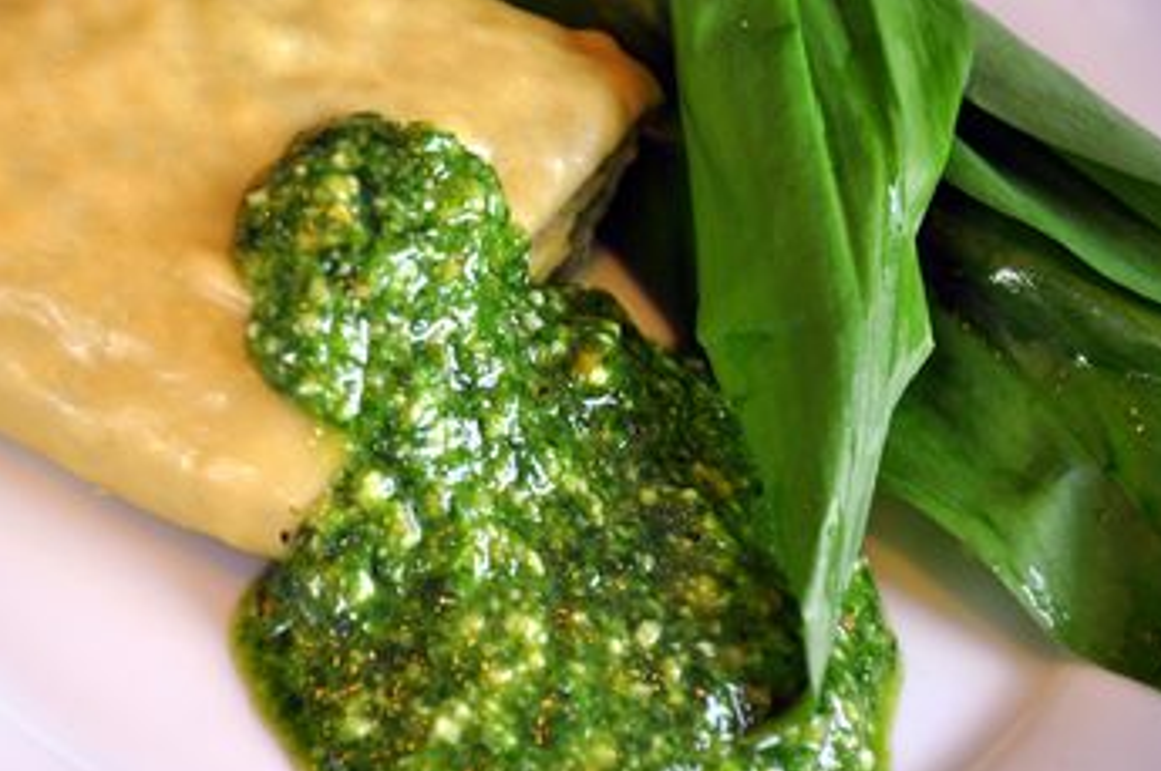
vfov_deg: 7.5
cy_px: 389
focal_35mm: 183
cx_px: 505
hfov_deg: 11.3
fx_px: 5880
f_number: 5.6
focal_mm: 105
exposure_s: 1/160
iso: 800
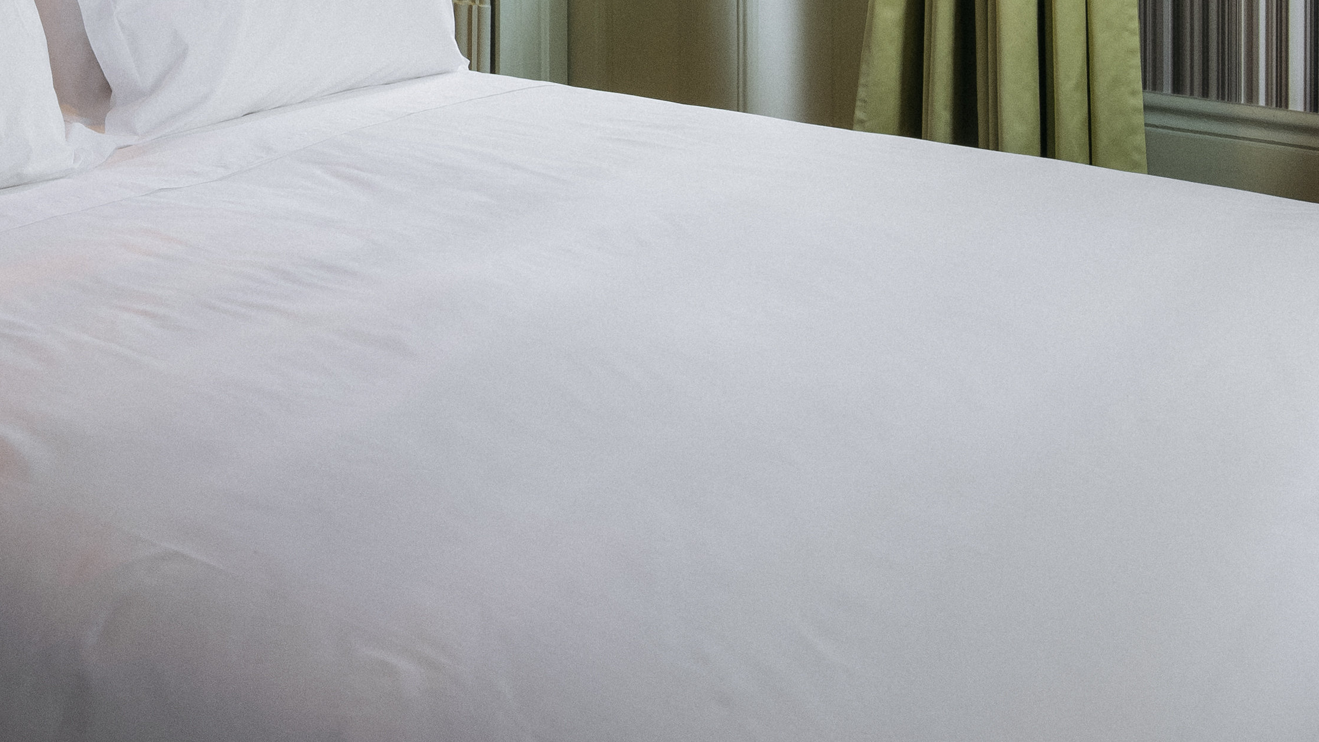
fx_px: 1818
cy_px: -367
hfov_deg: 37.9
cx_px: 207
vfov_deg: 20.0
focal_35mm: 52
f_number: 10
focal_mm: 15
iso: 500
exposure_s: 1/4
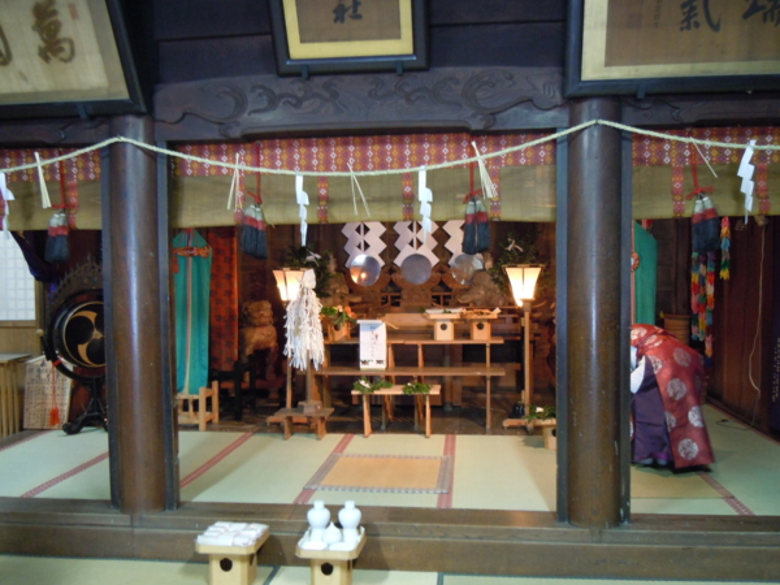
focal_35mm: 30
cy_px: 292
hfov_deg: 60.0
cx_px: 390
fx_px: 676
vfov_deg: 46.8
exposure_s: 1/5
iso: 400
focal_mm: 5.4
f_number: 3.5
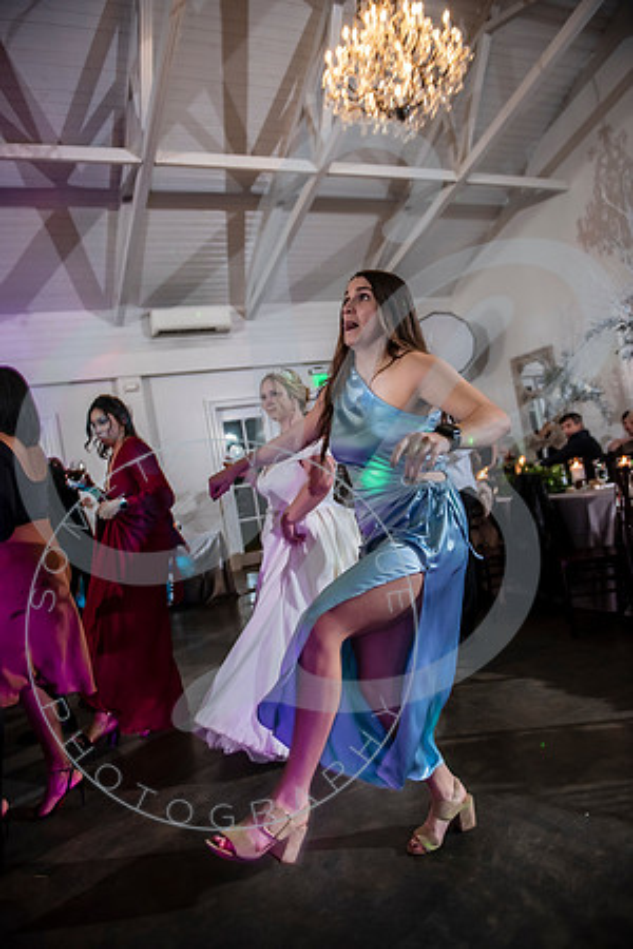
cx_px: 316
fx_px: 633
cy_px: 474
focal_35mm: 24
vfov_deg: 73.7
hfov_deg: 53.1
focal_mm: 24
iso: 1600
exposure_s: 1/125
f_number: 2.8
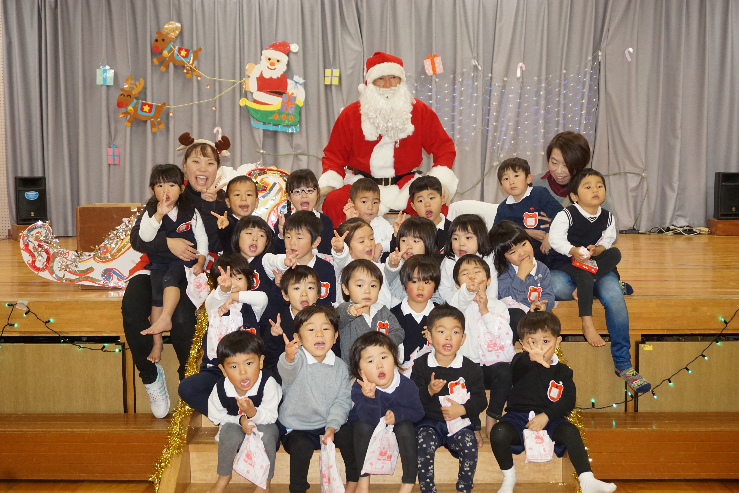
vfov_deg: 34.2
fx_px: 801
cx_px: 370
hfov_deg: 49.6
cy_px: 246
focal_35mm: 39
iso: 1250
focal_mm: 26
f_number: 4.5
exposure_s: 1/160
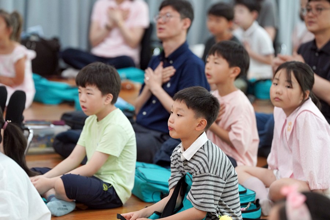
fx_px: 1833
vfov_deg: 6.9
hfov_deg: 10.3
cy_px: 110
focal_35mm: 200
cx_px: 165
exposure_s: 1/250
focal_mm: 200
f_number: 4
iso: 3200
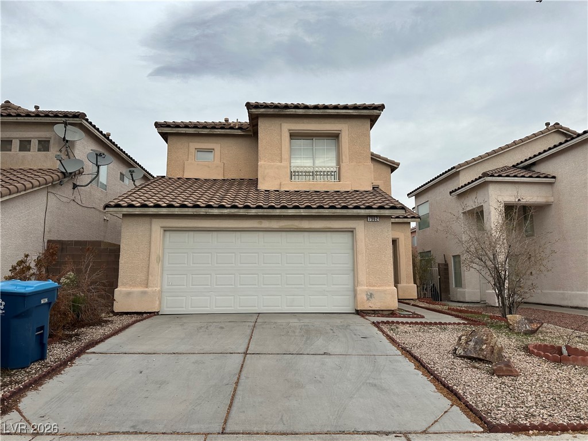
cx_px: 294
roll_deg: -0.6
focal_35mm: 24
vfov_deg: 56.8
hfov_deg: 71.6
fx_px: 408
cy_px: 220
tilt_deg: +7.7
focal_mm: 6.86
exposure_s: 1/1916
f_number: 1.78
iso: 80
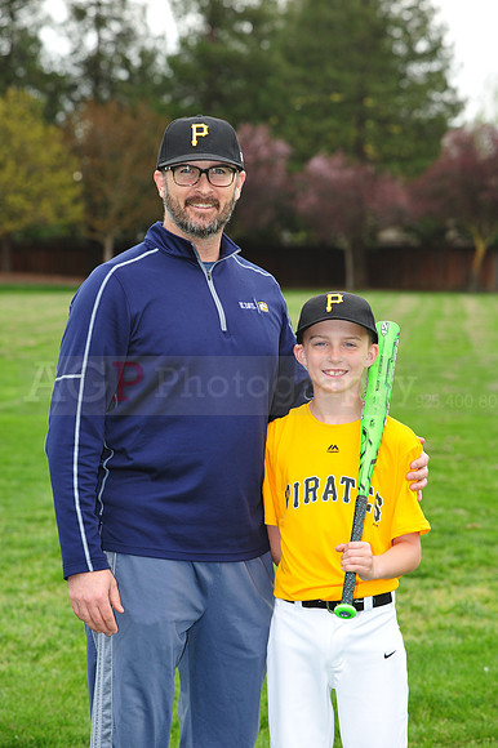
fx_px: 2493
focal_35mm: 120
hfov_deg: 11.4
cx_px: 249
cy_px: 374
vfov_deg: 17.1
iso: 400
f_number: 7.1
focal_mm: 120
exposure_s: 1/200
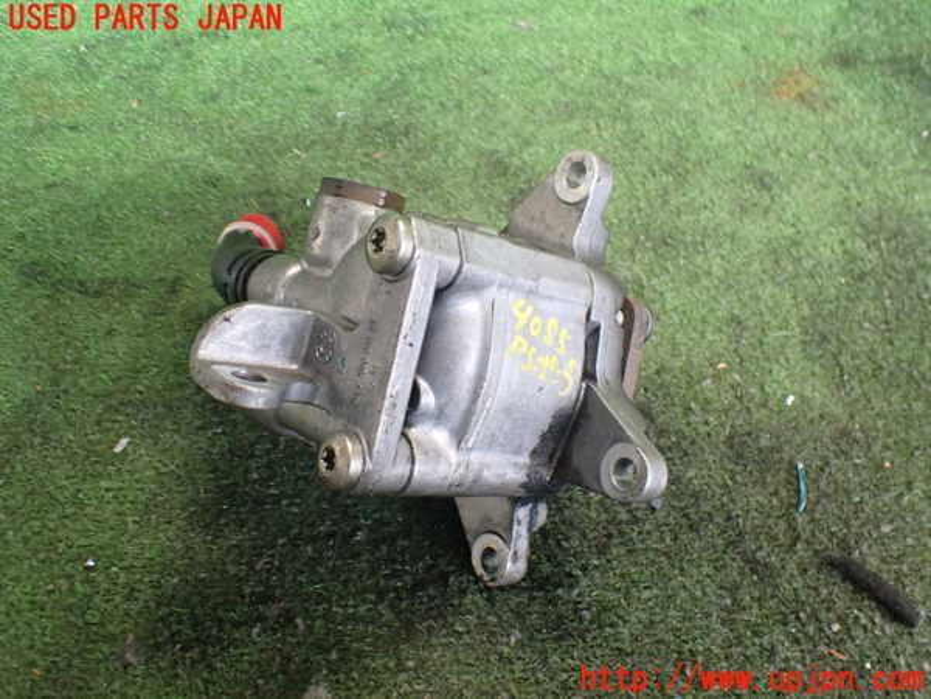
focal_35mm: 30
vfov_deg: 46.8
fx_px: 807
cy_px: 350
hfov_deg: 60.0
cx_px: 466
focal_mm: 5.4
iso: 800
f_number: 2.3
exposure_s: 1/60
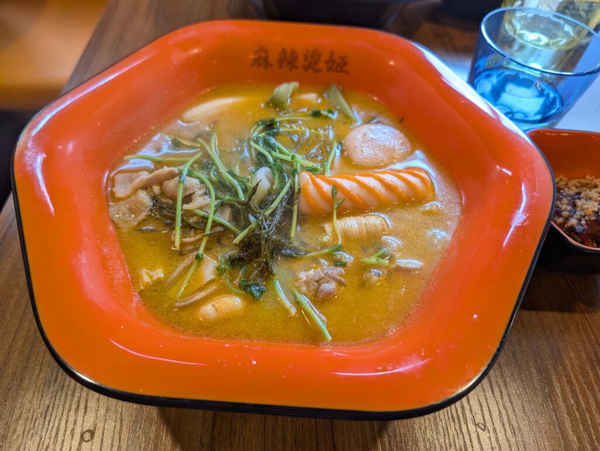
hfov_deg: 71.5
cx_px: 300
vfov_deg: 56.9
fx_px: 417
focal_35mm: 24
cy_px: 226
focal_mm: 6.9
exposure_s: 1/100
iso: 145
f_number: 1.68
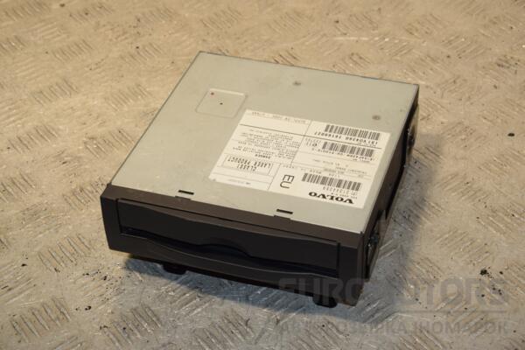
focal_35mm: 72
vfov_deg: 18.9
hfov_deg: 28.1
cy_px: 175
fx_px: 1050
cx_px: 262
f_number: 9
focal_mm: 48
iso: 800
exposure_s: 1/200
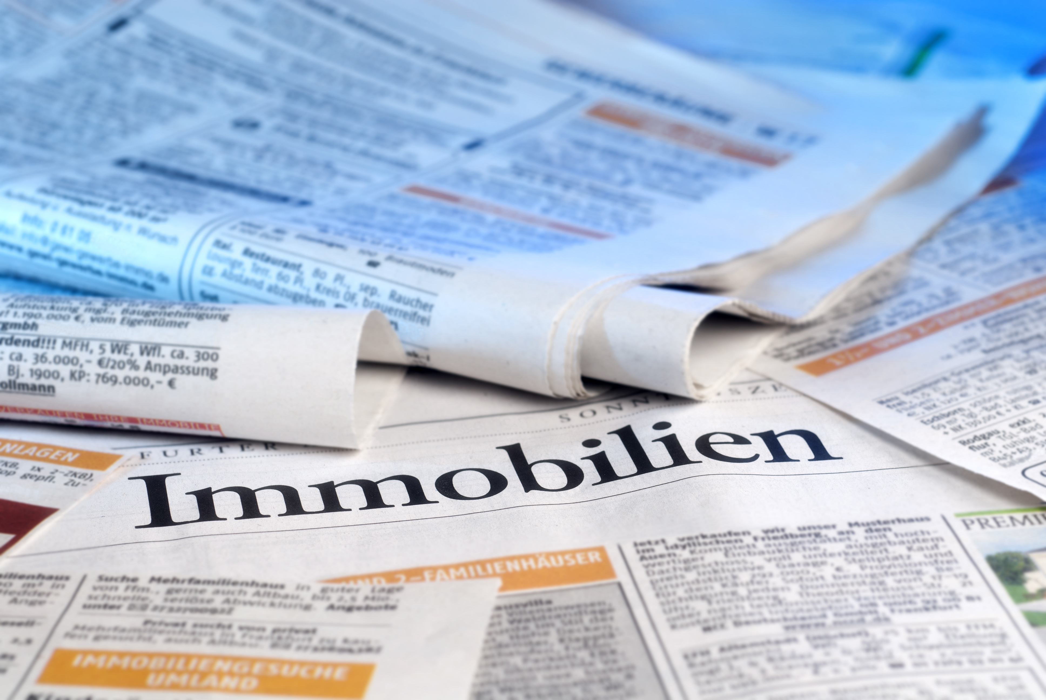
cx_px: 523
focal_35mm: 82
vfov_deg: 16.6
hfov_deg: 24.6
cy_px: 350
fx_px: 2400
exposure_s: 1/250
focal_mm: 55
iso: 100
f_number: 5.6
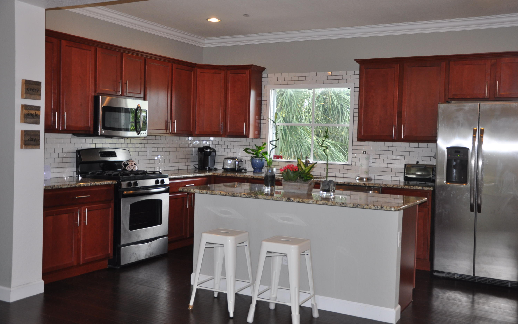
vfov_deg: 33.2
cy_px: 156
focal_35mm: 39
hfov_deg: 50.9
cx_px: 260
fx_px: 544
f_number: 4
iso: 320
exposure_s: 1/60
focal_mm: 25
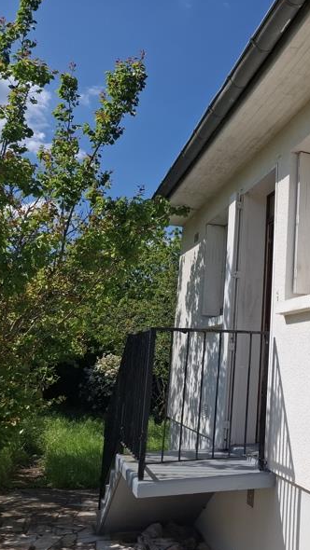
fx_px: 497
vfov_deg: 58.0
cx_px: 320
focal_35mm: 34
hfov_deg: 31.6
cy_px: 275
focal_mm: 5.54
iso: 50
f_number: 1.8
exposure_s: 1/2381
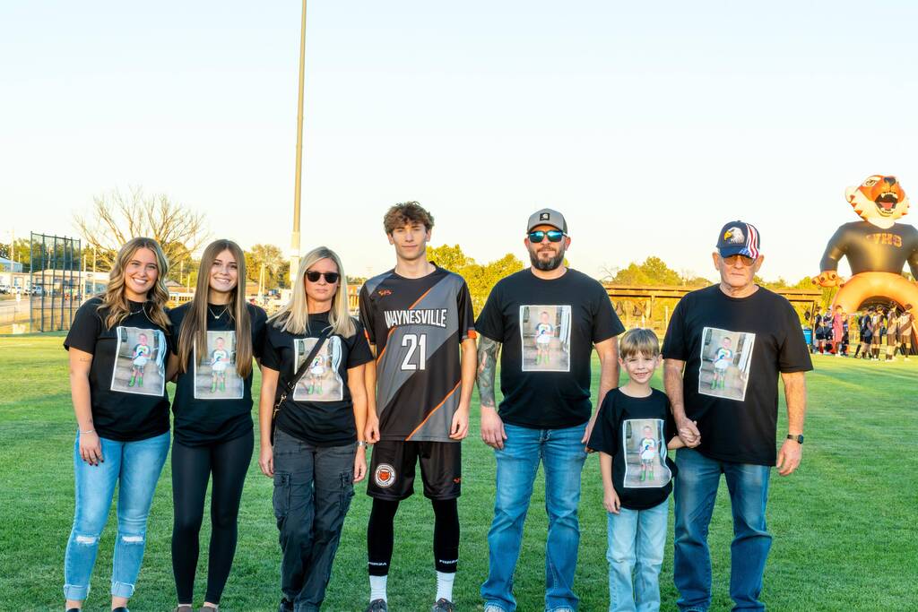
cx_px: 459
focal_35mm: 64
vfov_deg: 21.1
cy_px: 306
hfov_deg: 31.2
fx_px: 1645
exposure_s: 1/125
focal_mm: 43
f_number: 16
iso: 1000
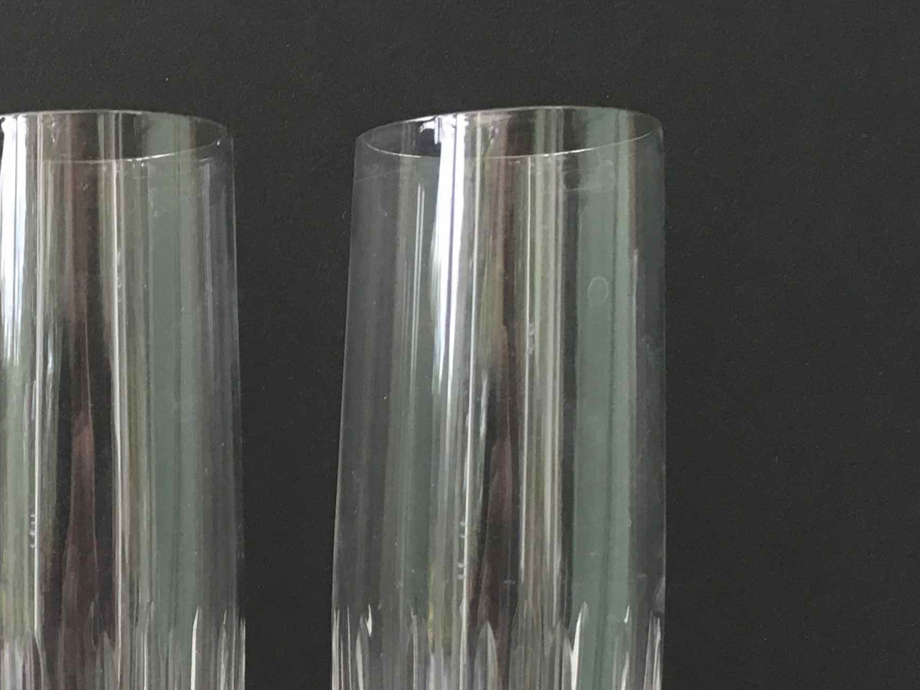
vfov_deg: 20.8
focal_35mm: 67
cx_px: 70
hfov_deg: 27.8
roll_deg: -0.1
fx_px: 1781
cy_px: 780
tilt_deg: -11.9
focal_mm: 4.15
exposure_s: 1/33
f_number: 2.2
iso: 100
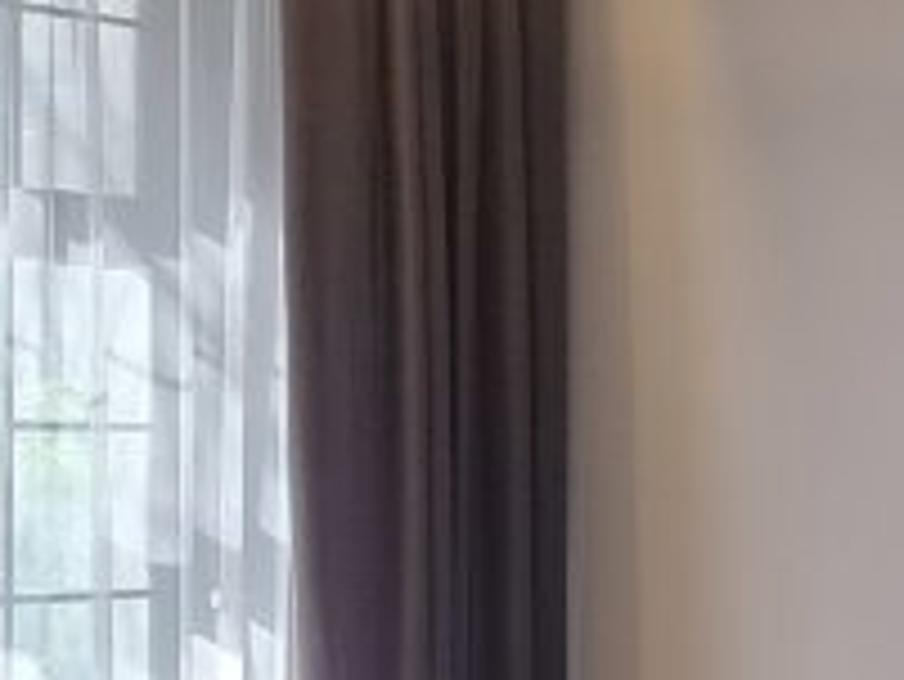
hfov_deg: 13.2
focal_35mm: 122
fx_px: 3188
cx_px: 1965
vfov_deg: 12.1
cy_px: 464
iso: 125
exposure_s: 1/100
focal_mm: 6.7
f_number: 1.8
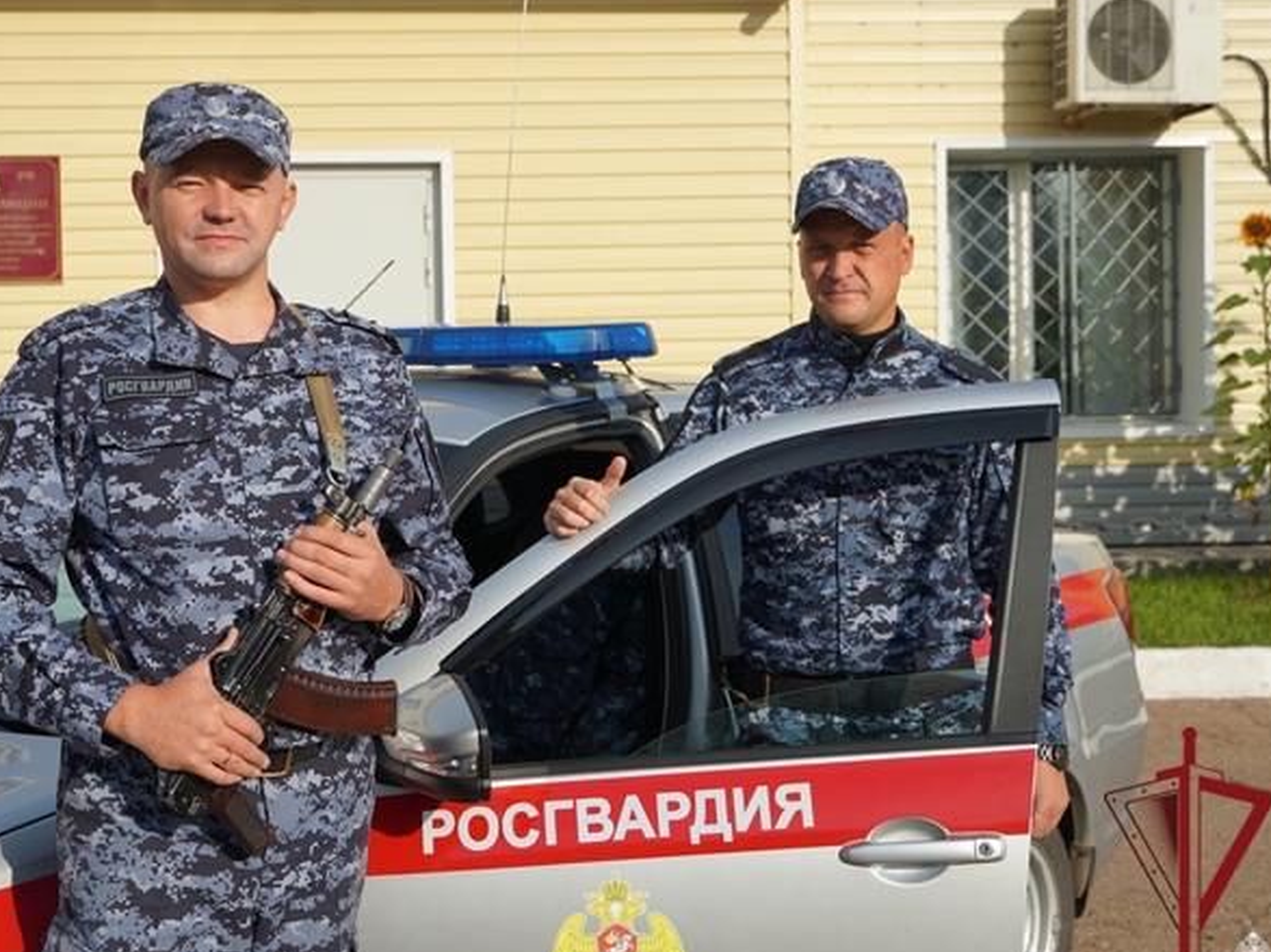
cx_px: 487
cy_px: 452
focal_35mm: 59
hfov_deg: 32.6
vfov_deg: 24.8
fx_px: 2166
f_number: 4.5
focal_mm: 32
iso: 100
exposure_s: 1/800
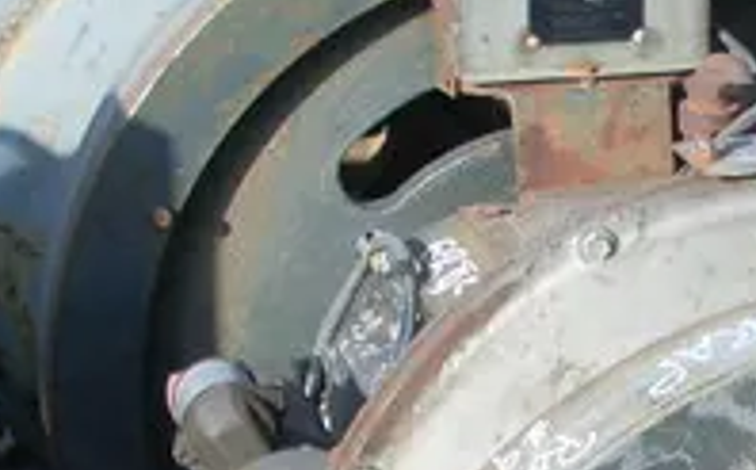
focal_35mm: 153
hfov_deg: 12.6
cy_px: 793
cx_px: 1294
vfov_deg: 8.3
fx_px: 3147
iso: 80
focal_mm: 6.3
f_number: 7.7
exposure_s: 1/180
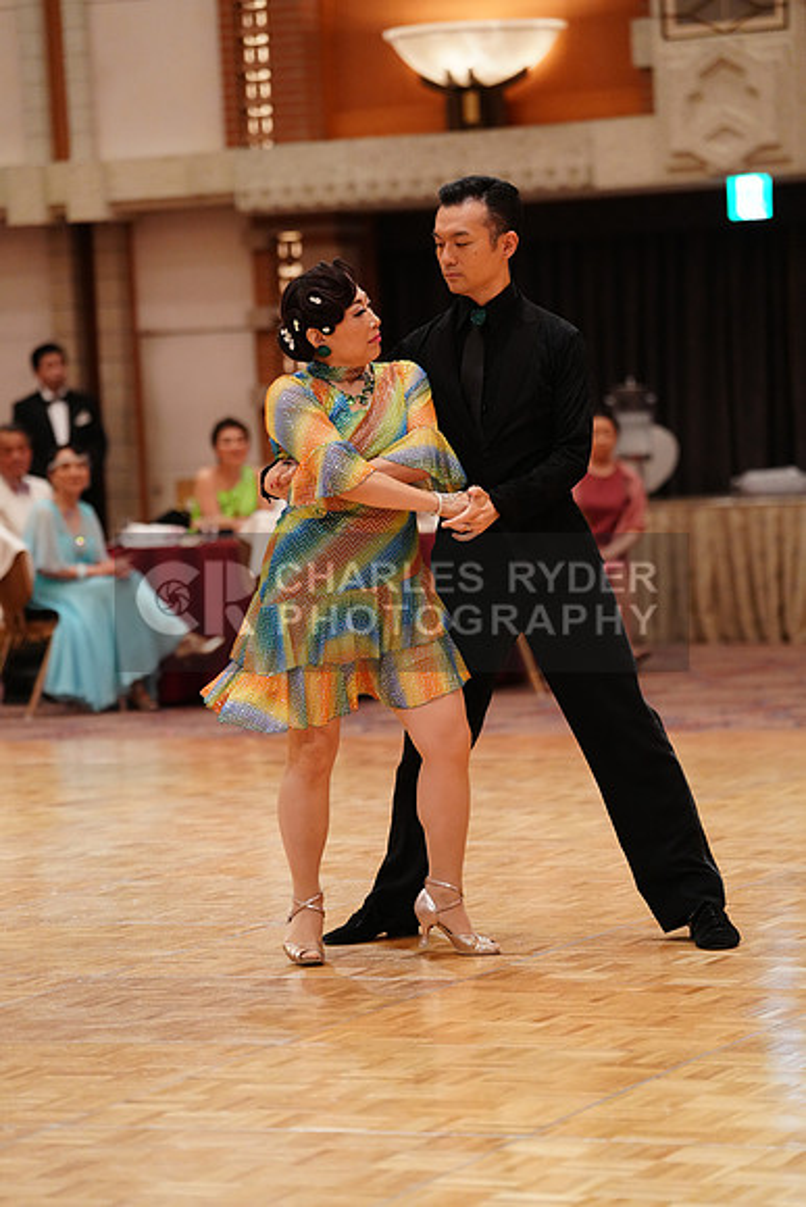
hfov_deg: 10.8
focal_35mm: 127
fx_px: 4262
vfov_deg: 16.1
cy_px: 604
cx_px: 403
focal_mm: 127
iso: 3200
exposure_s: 1/320
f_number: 2.8
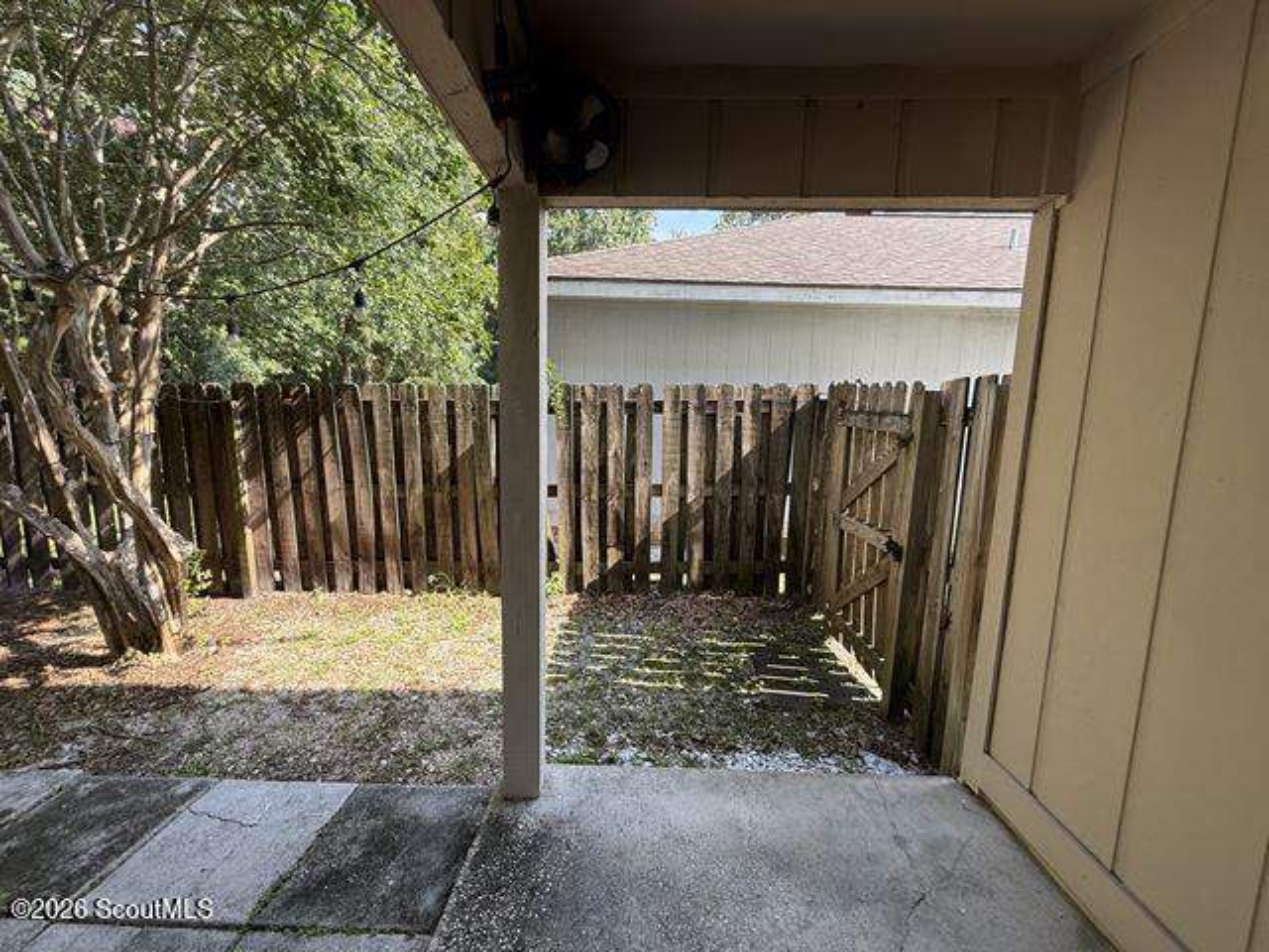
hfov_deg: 102.1
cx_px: 634
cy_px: 476
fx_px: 513
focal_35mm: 14
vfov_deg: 85.7
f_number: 2.2
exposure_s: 1/247
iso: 64
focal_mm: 2.22
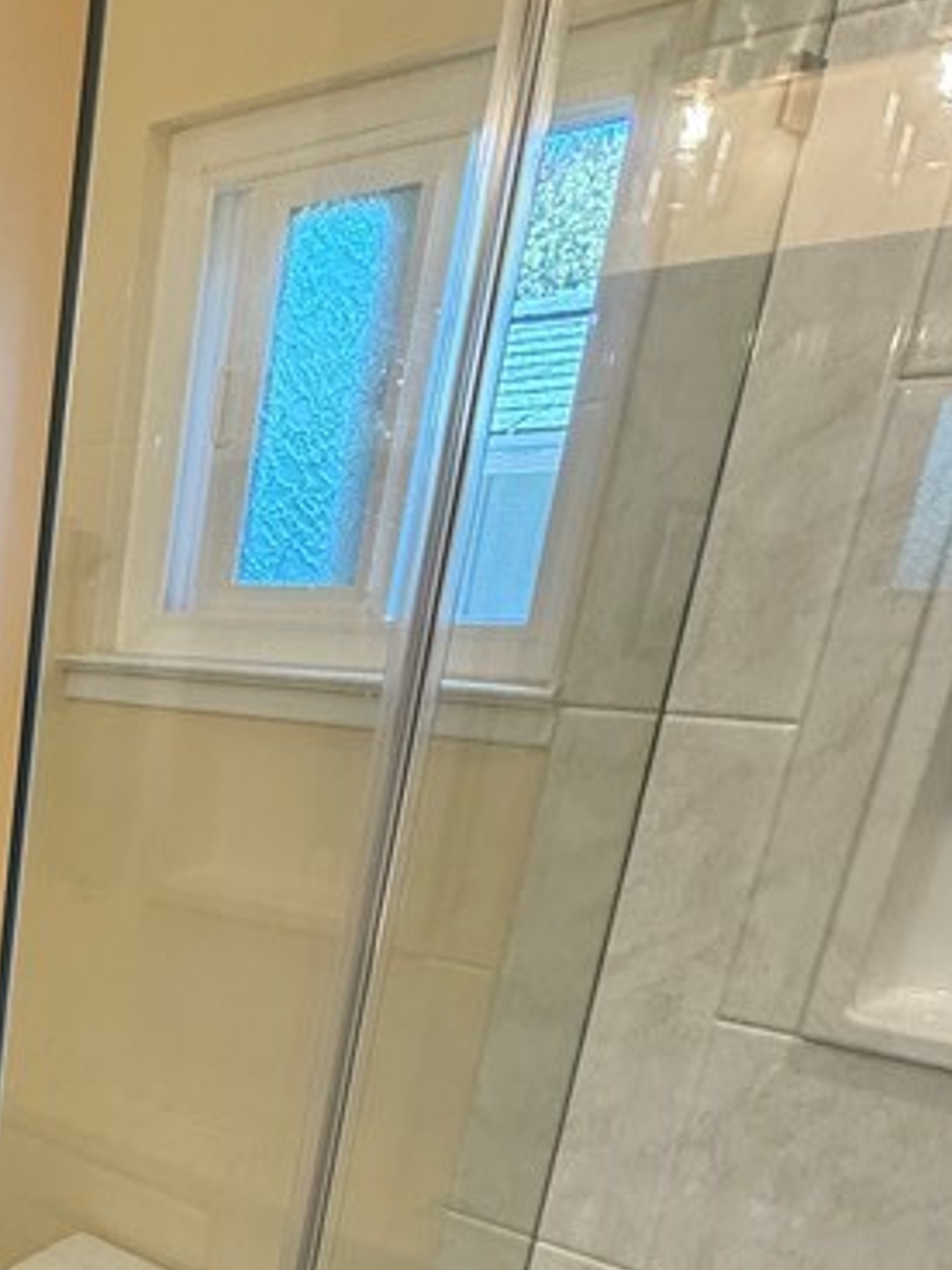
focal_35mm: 39
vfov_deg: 44.6
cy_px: 1084
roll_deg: -0.6
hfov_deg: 28.9
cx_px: -331
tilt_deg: -19.2
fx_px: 1430
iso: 200
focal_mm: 2.22
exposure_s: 1/120
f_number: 2.2
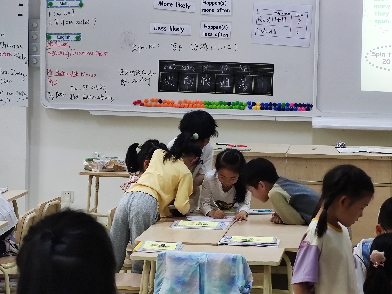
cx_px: 196
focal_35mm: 121
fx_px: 1370
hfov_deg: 16.3
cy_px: 147
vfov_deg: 12.2
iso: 142
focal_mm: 8.74
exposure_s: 1/50
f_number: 2
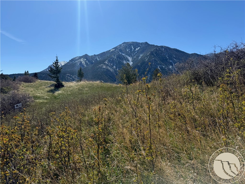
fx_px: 170
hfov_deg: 71.6
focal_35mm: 24
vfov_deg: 56.8
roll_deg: -0.9
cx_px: 122
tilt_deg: -0.7
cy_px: 92
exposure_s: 1/4975
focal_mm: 6.76
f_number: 1.78
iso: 80
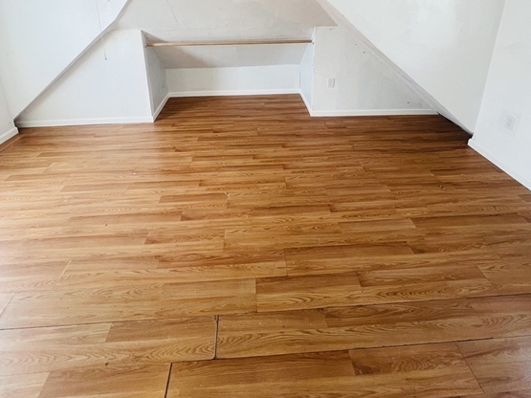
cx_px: 262
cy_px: 78
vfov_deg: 65.0
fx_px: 276
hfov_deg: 87.8
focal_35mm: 18
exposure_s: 1/120
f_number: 1.8
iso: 125
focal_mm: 1.57
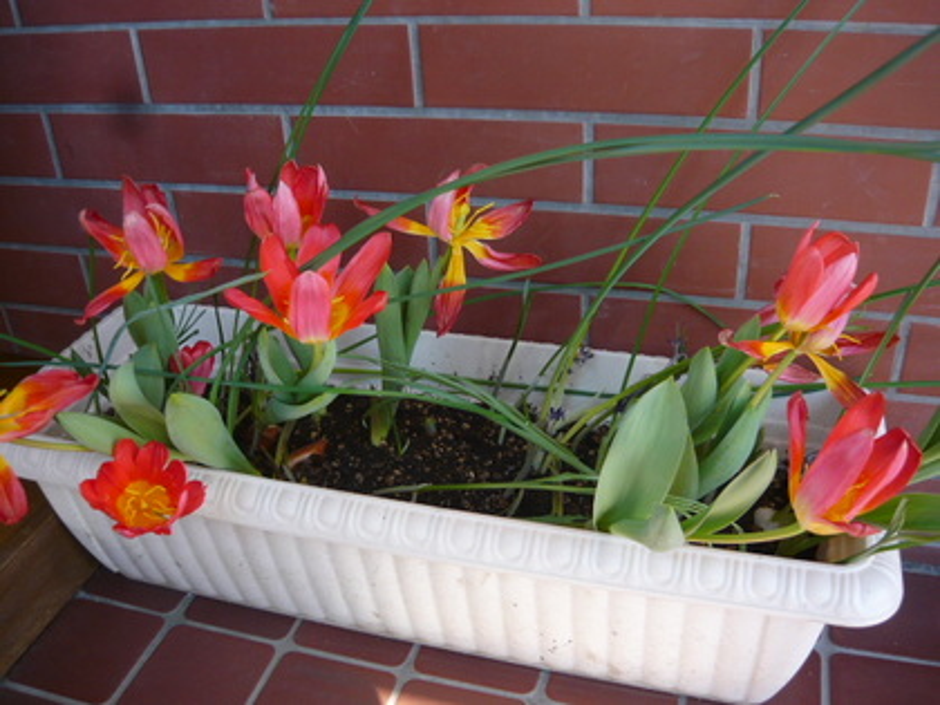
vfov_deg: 42.9
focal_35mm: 33
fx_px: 896
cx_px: 470
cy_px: 352
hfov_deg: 55.4
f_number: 2.8
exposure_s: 1/80
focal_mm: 5.5
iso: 100
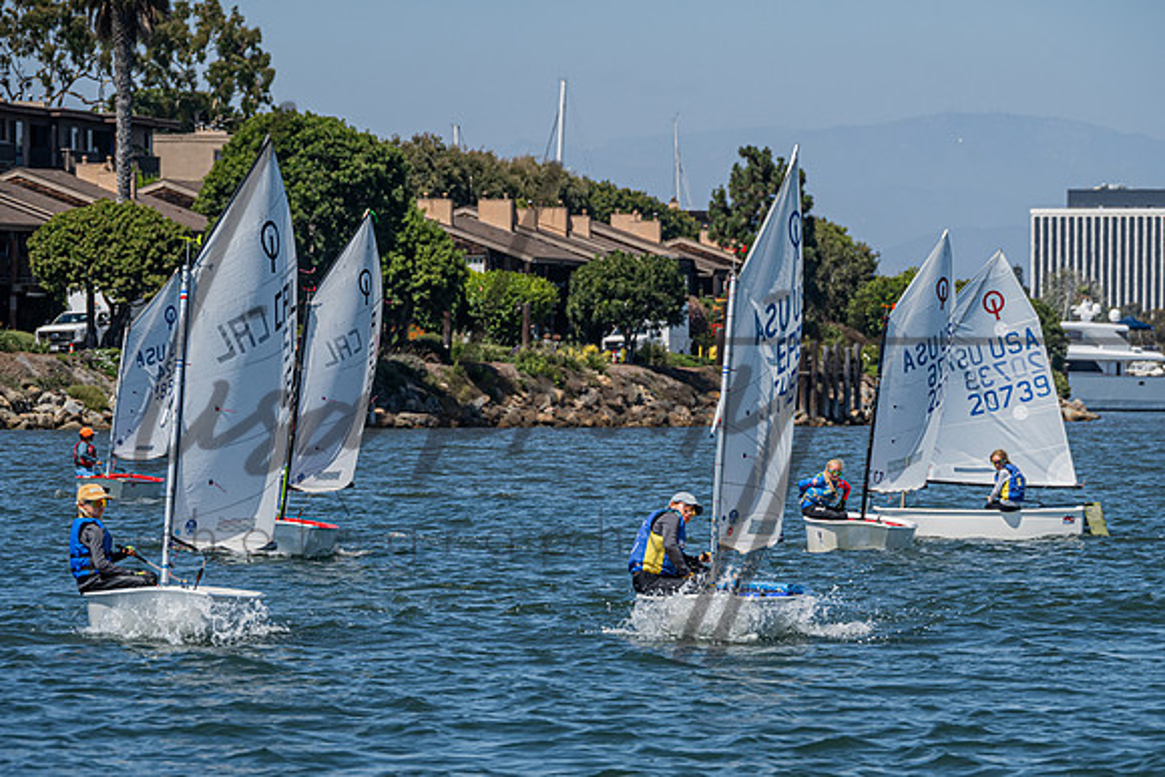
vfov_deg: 6.1
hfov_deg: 9.1
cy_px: 444
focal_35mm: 226
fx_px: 7328
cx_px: 633
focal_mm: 180
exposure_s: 1/1000
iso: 250
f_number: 7.6
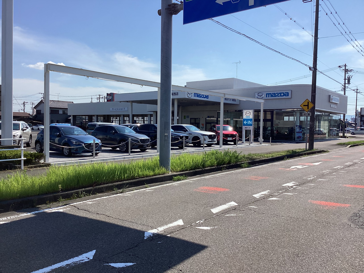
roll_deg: -0.6
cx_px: 182
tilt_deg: -2.4
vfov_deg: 45.4
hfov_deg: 58.4
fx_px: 326
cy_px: 136
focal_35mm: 31
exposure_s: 1/2262
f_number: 2.4
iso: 25
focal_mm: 3.3
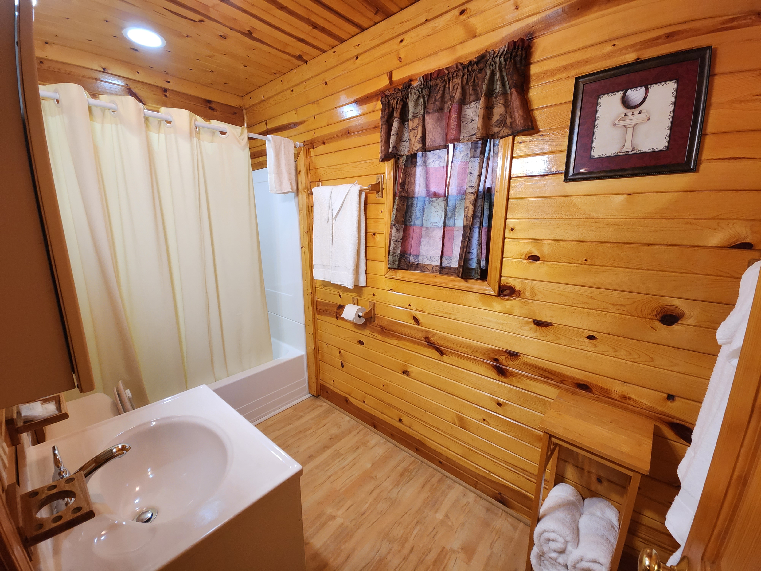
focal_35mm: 13
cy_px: 286
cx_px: 380
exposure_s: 1/60
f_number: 2.2
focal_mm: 2.2
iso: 400
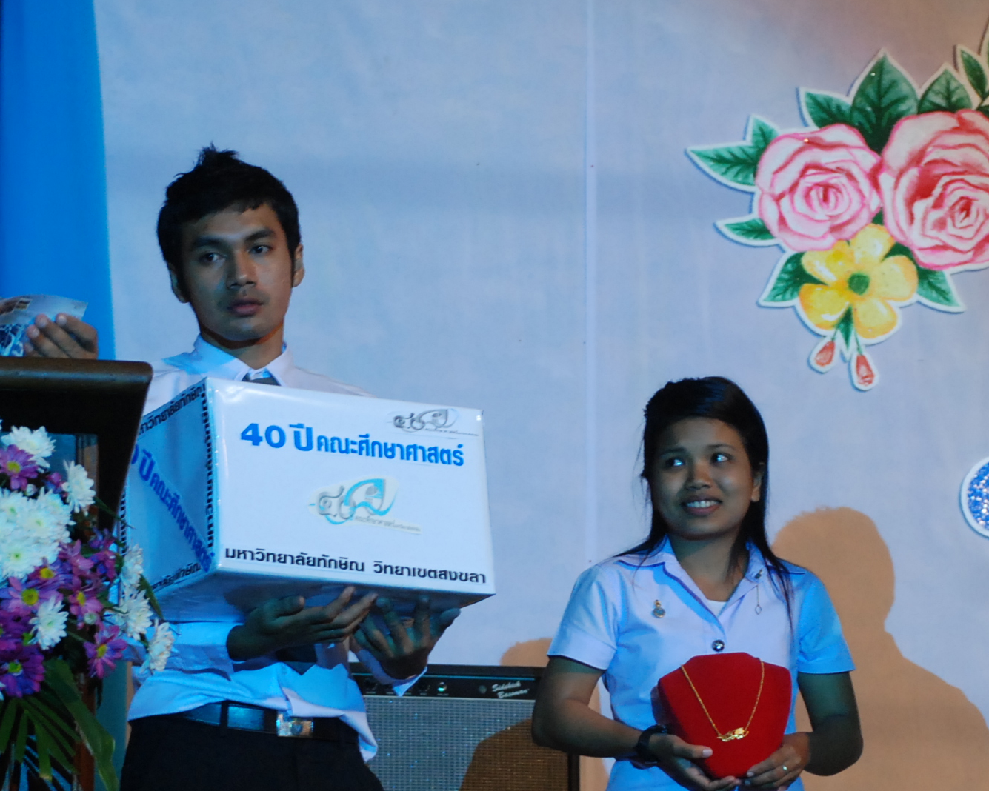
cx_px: 516
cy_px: 550
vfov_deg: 10.1
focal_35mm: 153
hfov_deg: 12.6
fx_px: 4478
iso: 800
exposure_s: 1/20
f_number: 5
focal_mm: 50
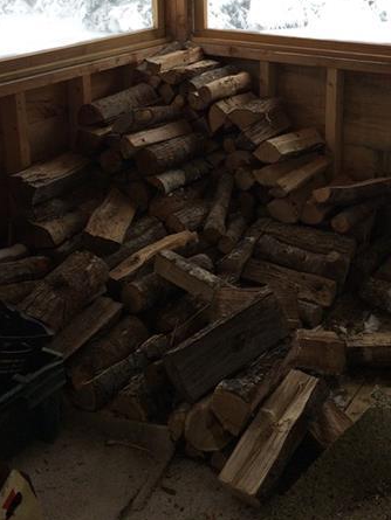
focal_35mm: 50
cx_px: 279
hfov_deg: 28.8
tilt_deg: -16.5
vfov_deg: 37.4
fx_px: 753
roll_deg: -0.1
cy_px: 141
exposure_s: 1/366
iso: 32
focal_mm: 4.15
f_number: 2.2
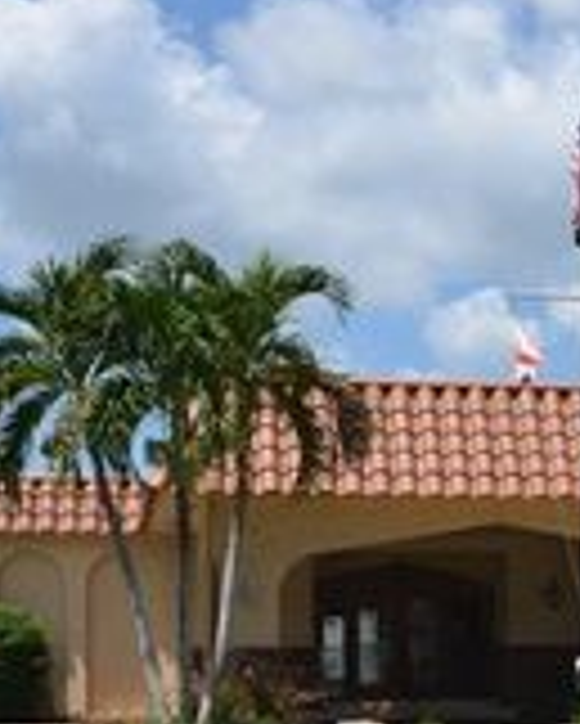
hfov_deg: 17.2
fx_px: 1865
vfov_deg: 21.6
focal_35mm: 87
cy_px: 609
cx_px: 602
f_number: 8
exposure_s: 1/250
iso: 100
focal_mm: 20
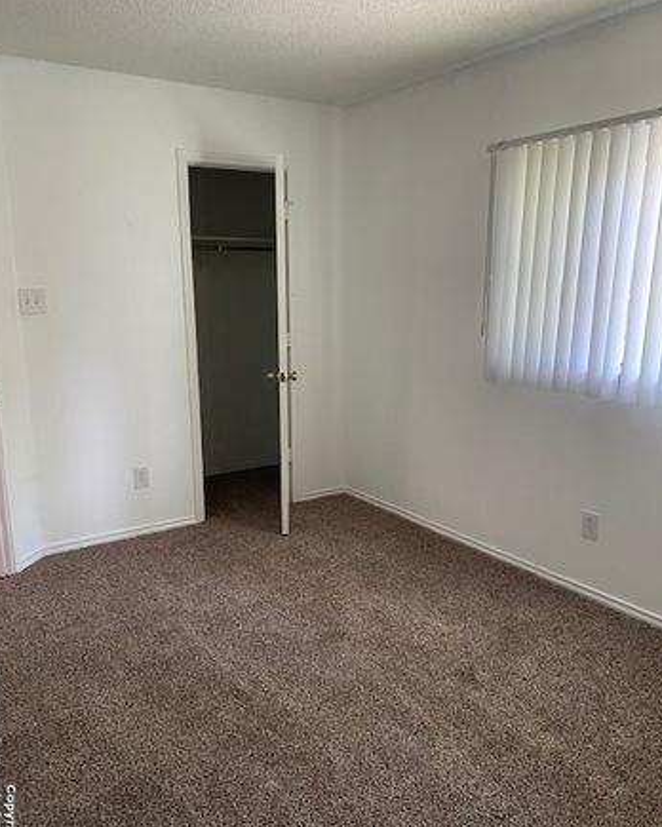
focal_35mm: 28
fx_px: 686
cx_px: 329
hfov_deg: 51.5
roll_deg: +0.1
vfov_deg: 62.2
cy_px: 439
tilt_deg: -12.9
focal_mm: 4.25
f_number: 1.8
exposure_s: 1/60
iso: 500
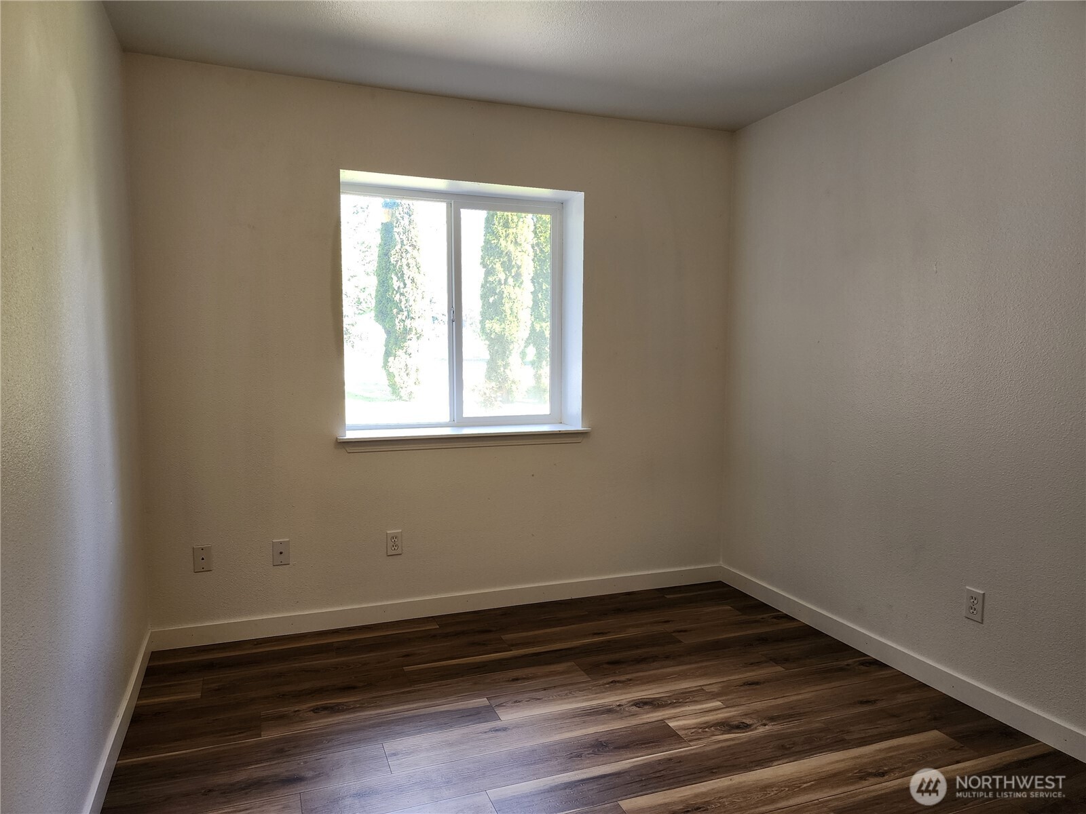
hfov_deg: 73.9
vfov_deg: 58.9
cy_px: 407
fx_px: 722
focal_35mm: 23
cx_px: 543
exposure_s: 1/120
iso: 100
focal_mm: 6.4
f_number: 1.8
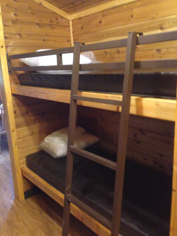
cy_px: 118
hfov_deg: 42.9
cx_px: 88
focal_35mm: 33
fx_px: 225
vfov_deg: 55.4
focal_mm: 4.12
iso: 800
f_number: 2.4
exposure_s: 1/15
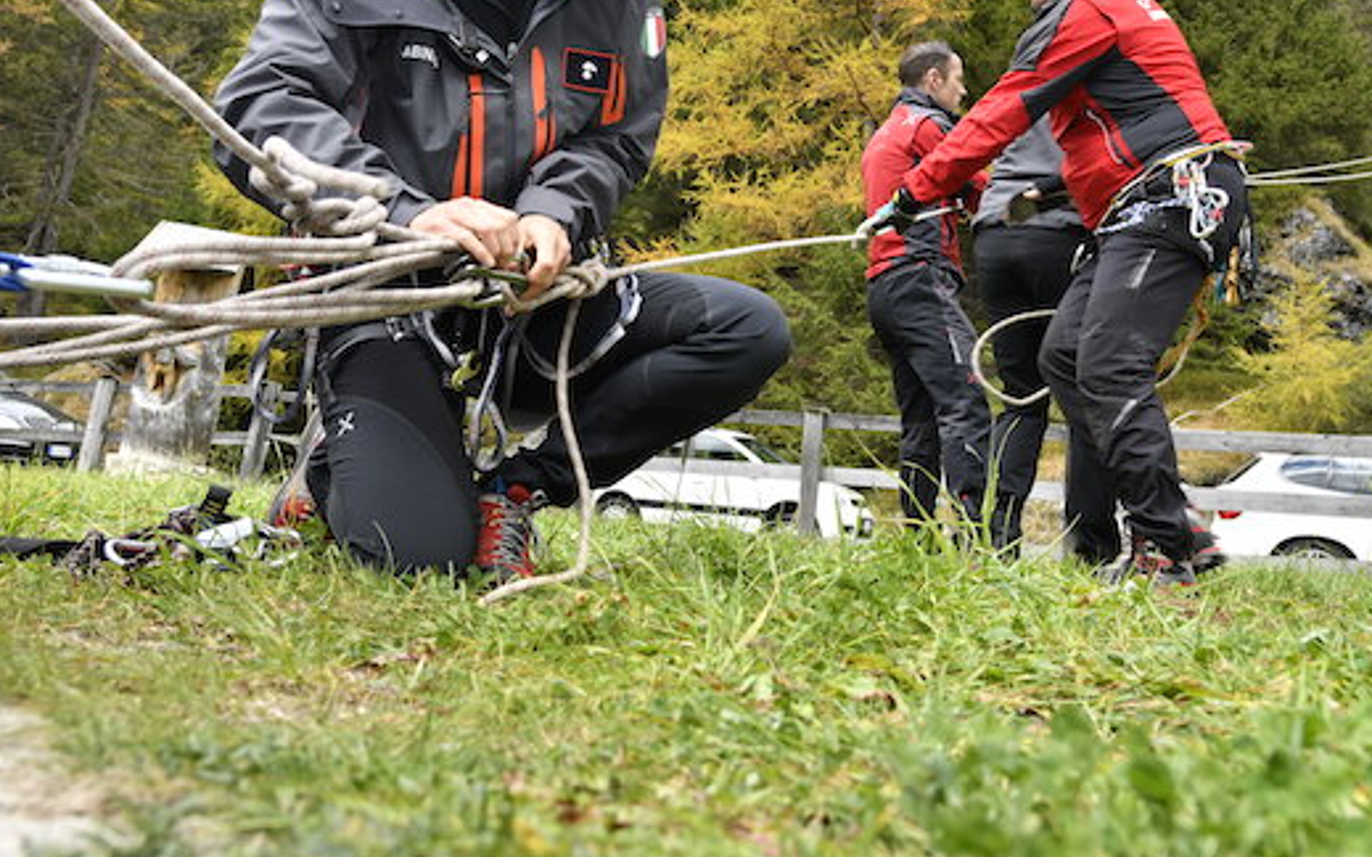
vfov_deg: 38.0
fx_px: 1234
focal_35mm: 33
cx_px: 666
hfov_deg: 58.2
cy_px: 303
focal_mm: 24
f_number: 6.3
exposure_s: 1/160
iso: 320
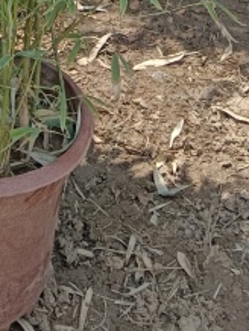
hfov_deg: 11.5
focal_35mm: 127
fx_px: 1216
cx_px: -44
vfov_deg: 12.4
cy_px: -447
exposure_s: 1/462
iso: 102
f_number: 1.8
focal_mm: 4.05
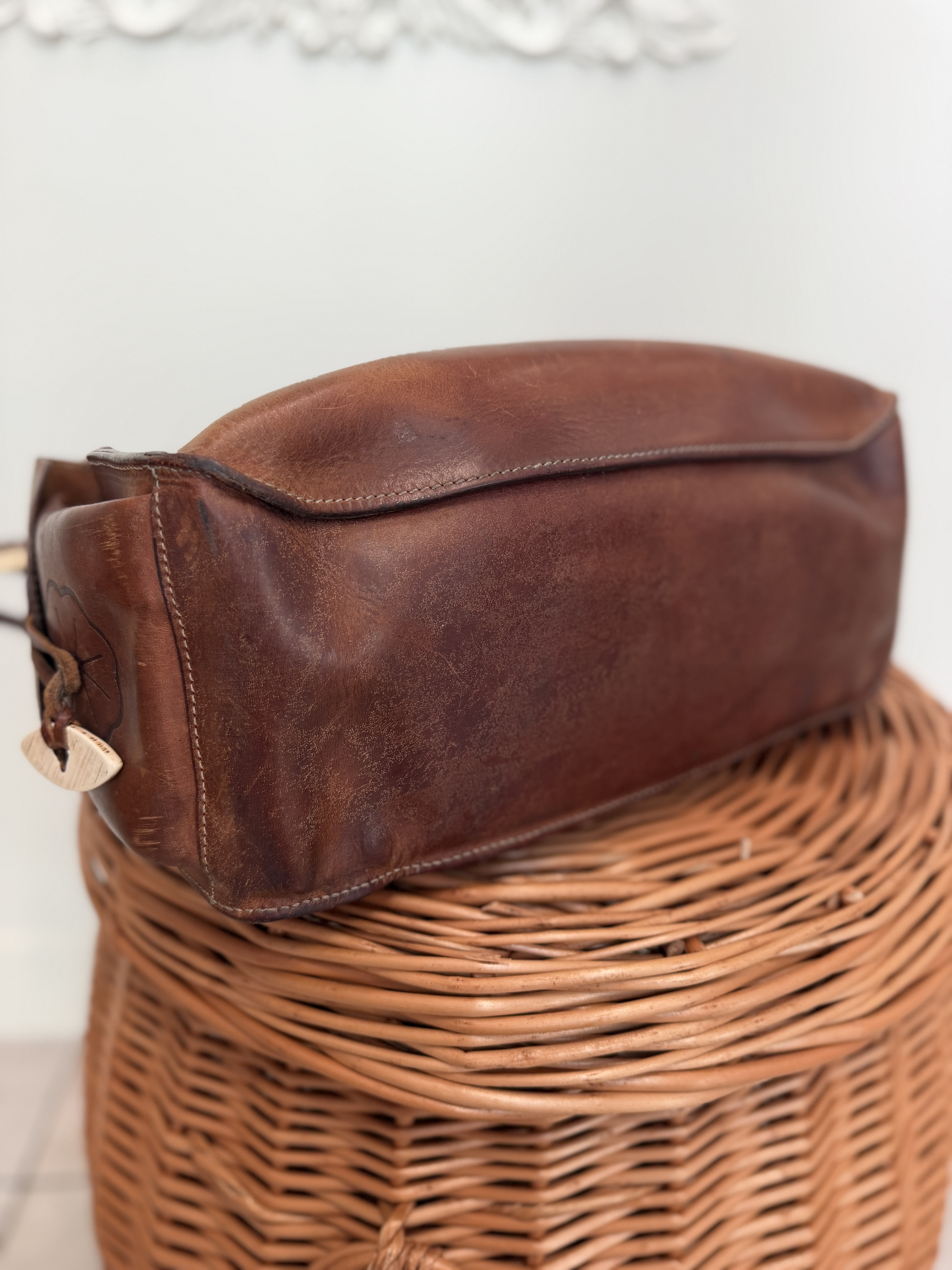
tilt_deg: -21.2
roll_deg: -1.3
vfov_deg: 71.6
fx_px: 880
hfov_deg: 56.8
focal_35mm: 24
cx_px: 476
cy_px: 635
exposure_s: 1/100
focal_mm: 6.76
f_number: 1.78
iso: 100
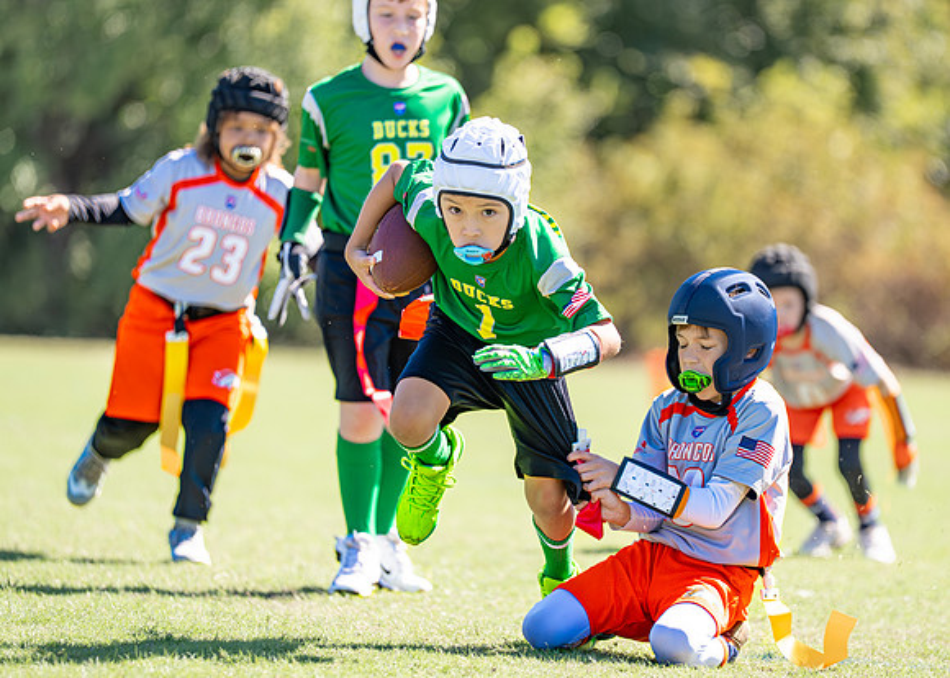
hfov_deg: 7.6
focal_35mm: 265
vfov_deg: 5.4
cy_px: 306
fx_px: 7140
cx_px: 549
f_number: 2.8
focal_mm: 200
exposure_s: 1/1600
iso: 200
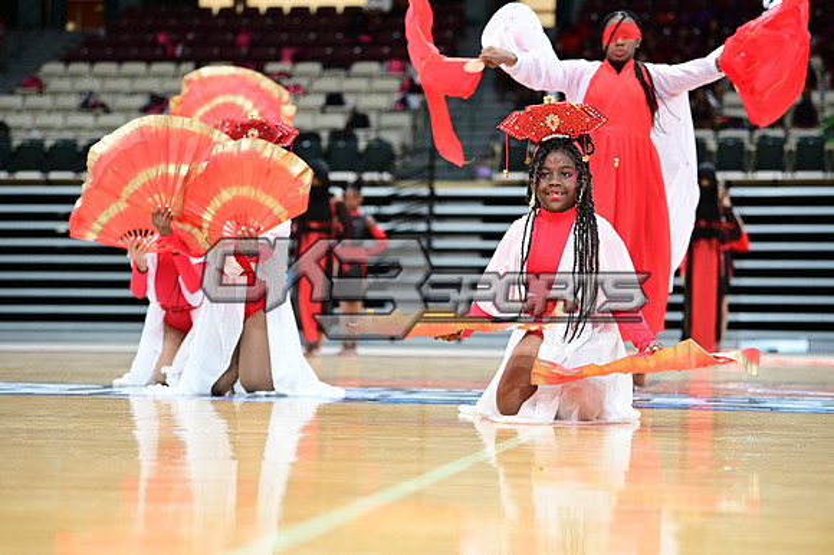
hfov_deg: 21.5
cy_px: 278
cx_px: 417
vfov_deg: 14.4
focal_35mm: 95
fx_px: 2199
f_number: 3.2
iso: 6400
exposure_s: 1/1000
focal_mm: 95
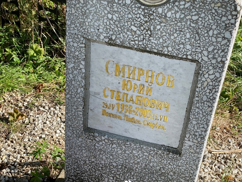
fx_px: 364
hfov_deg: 36.8
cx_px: 121
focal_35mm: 52
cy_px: 91
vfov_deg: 28.0
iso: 20
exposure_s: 1/826
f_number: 2
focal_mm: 6
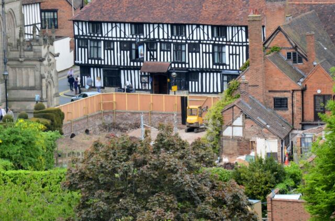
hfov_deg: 6.9
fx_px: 2784
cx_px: 168
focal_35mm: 300
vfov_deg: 4.6
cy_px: 110
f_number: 22
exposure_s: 1/8
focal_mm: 200
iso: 200
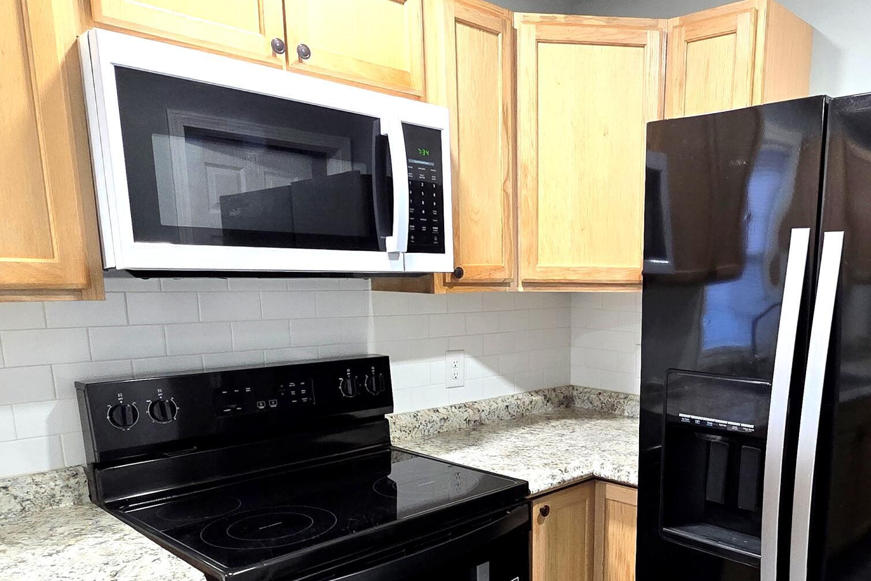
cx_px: 590
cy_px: 435
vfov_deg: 46.2
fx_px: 653
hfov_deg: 65.3
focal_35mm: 27
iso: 500
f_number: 2.2
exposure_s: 1/60
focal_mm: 2.2
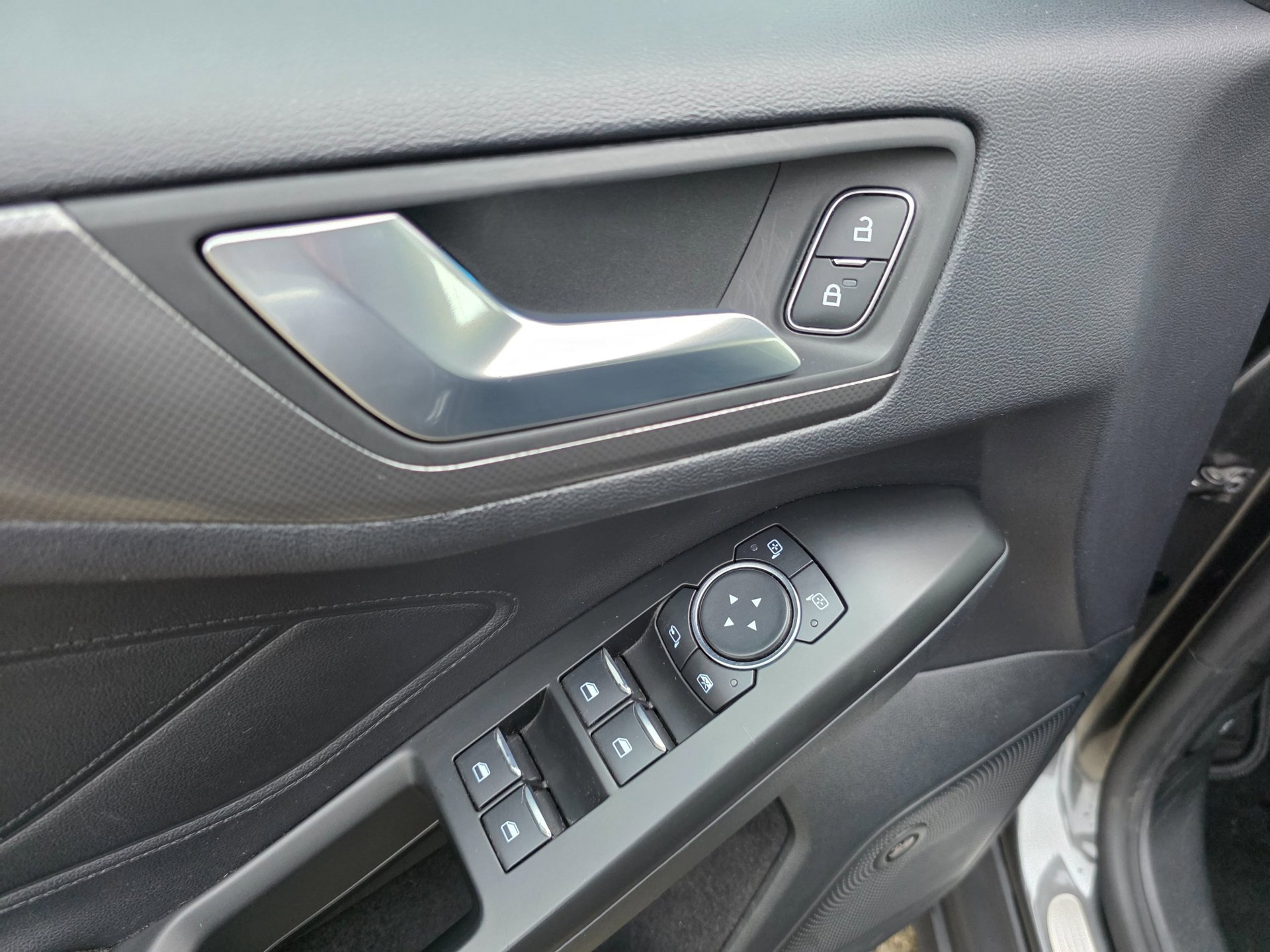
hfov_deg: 73.9
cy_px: 476
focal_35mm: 23
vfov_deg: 58.9
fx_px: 844
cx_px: 635
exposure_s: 1/100
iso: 400
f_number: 1.7
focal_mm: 6.3
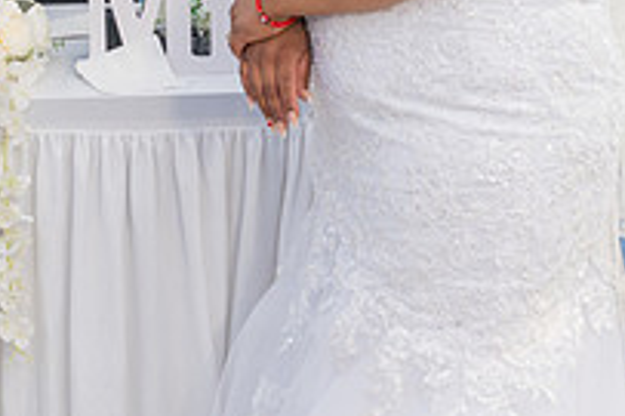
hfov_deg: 14.0
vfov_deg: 9.4
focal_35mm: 143
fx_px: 2481
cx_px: -108
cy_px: -174
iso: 200
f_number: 6.3
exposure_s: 1/125
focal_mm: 50
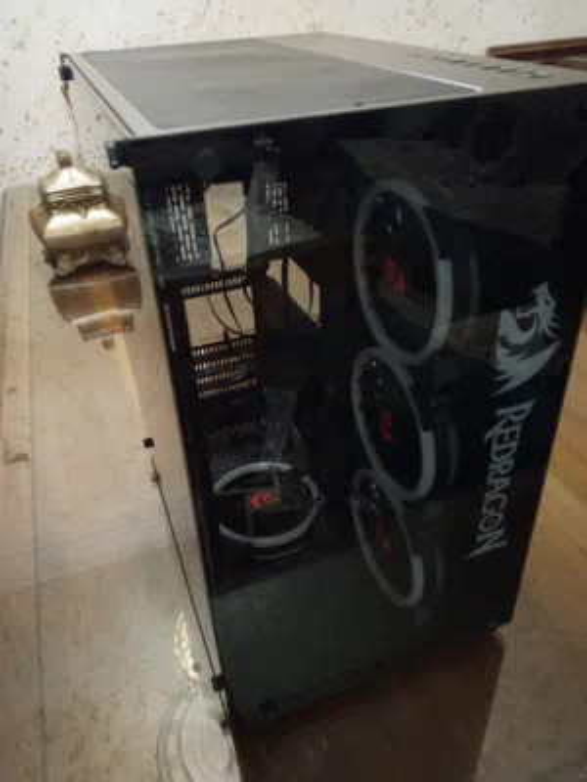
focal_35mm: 27
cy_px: 391
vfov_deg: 65.3
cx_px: 294
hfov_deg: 51.4
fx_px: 610
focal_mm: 4.19
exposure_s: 1/20
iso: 3138
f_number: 1.6
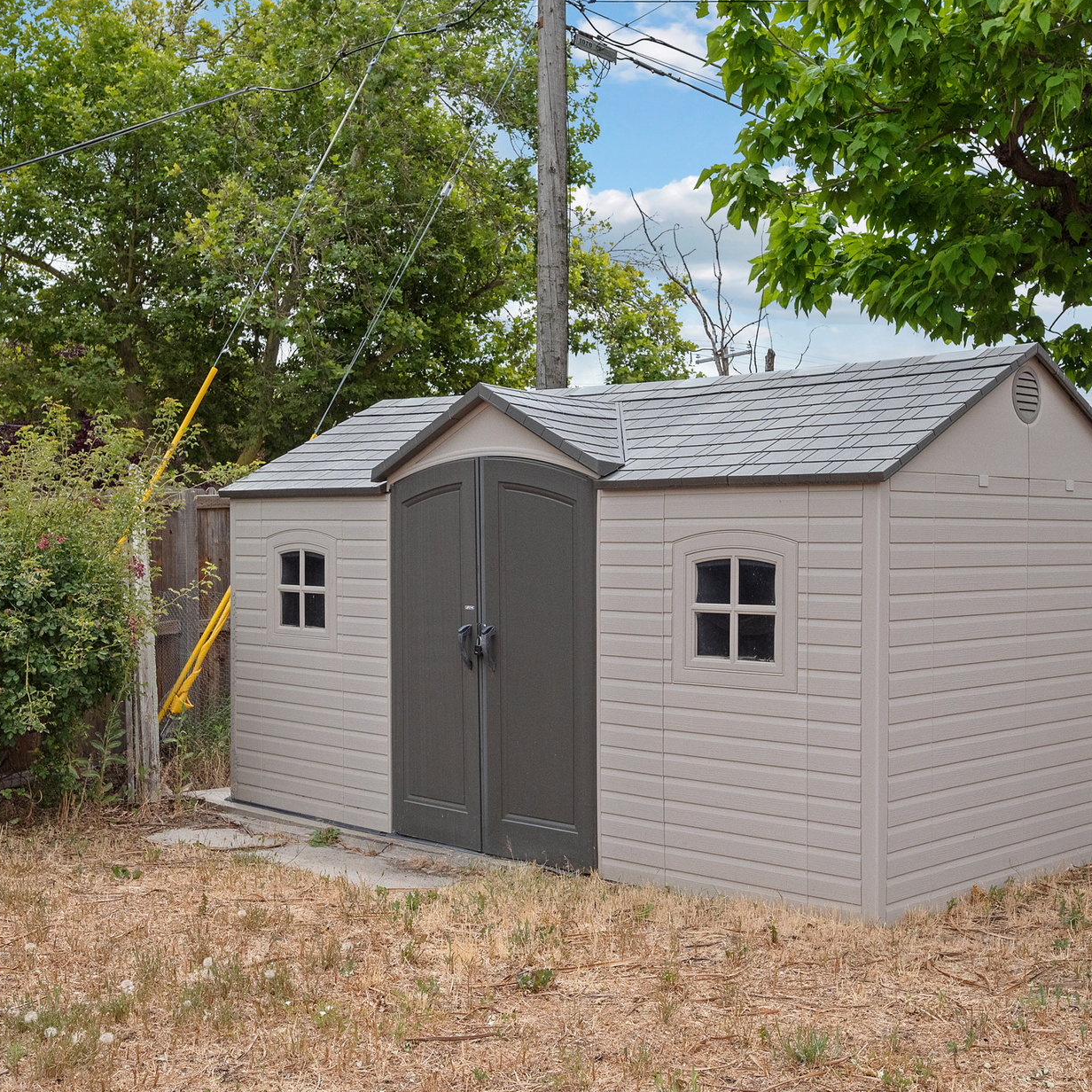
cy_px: 551
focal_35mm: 41
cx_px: 569
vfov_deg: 40.9
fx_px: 1463
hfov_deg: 40.9
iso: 800
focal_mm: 29
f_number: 8
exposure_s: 1/640
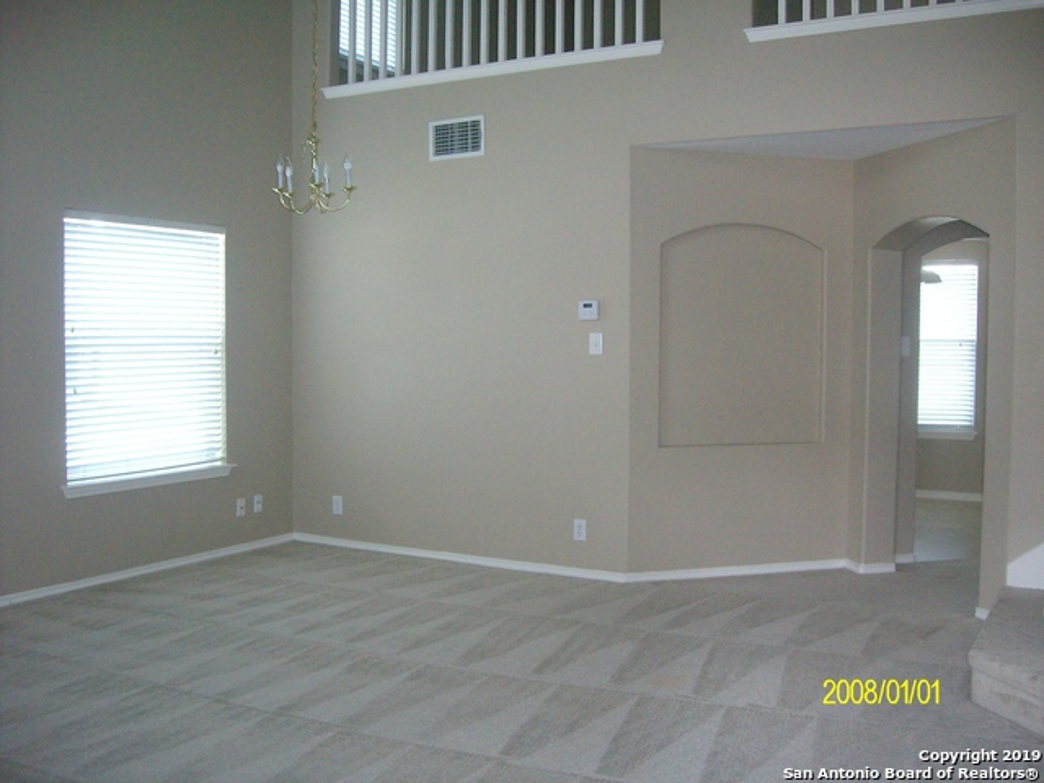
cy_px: 392
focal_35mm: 35
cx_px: 522
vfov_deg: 40.7
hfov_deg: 52.6
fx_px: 1056
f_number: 2.8
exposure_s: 1/40
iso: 219
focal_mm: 5.8
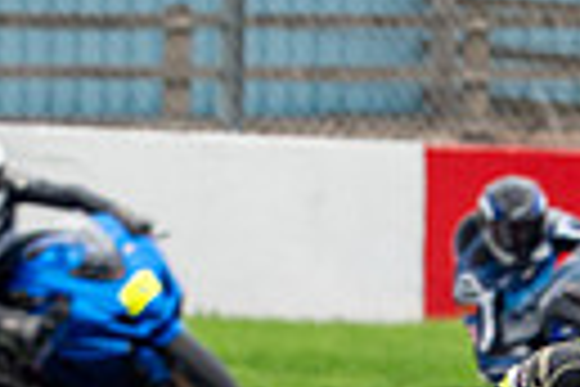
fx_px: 26742
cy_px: 588
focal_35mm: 1660
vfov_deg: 0.8
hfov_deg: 1.2
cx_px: 505
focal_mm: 368
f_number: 8
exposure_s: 1/250
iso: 500
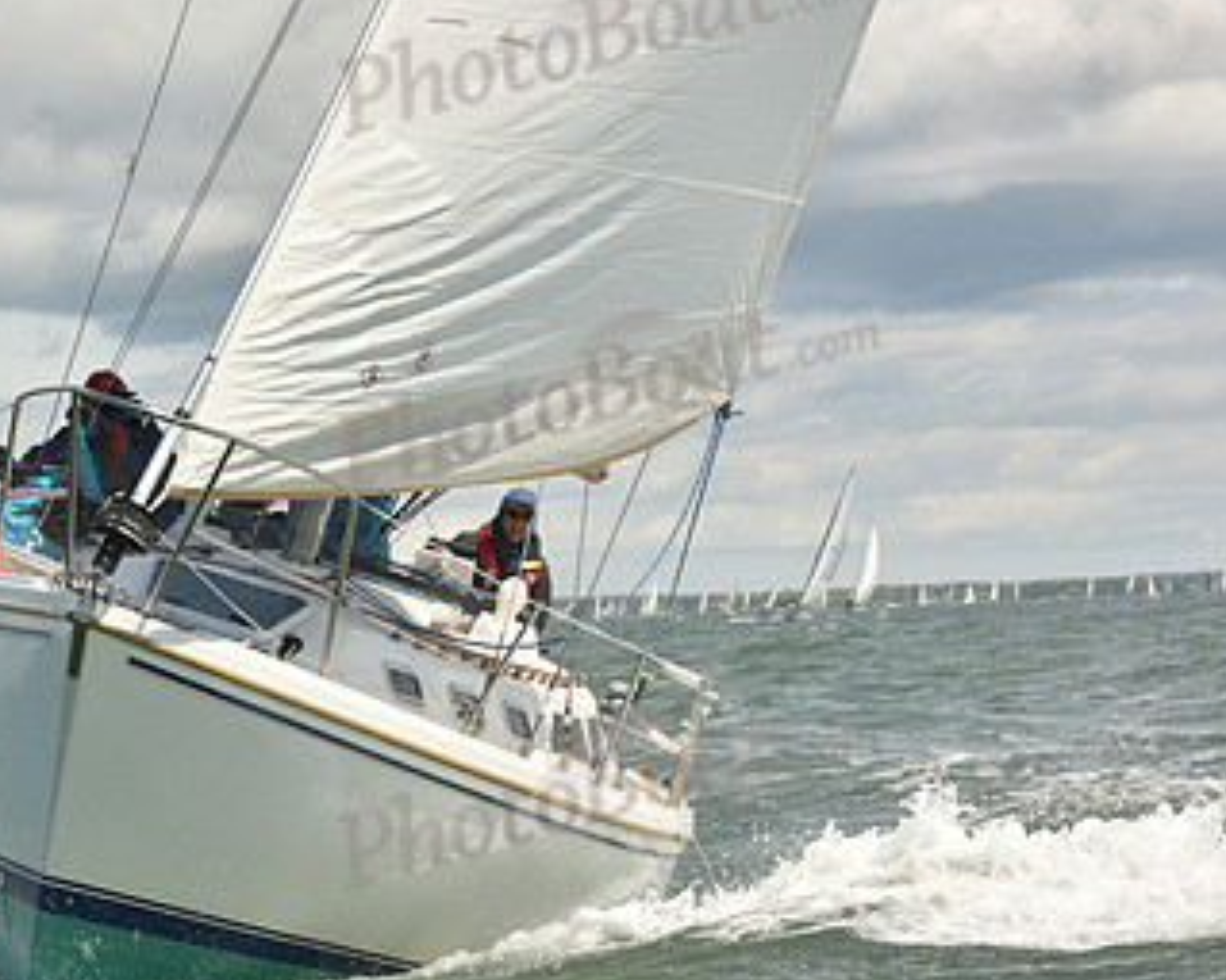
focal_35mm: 157
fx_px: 5695
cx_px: 142
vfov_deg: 9.8
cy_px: 644
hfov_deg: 12.2
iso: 320
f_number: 11
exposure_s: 1/800
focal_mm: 92
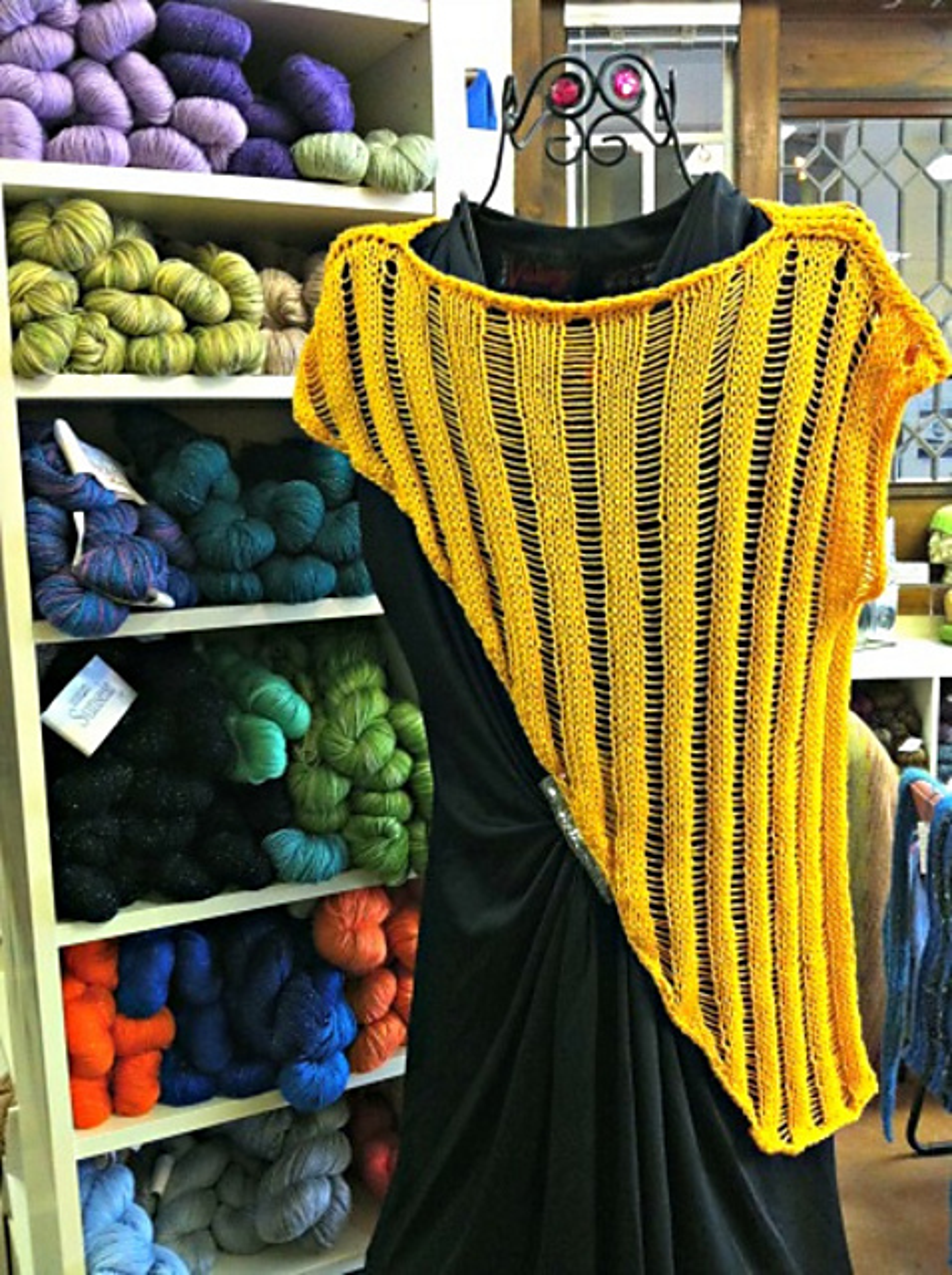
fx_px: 1287
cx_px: 476
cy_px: 638
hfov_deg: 40.6
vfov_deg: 52.7
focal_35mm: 35
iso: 250
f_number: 2.8
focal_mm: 3.85
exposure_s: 1/15
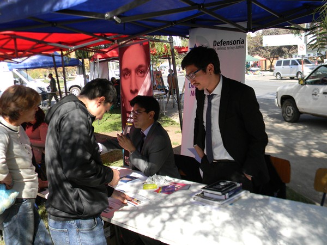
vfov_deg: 39.7
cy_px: 122
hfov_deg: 51.4
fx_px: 340
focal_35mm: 36
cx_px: 164
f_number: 3.7
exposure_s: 1/263
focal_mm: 6.4
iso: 80
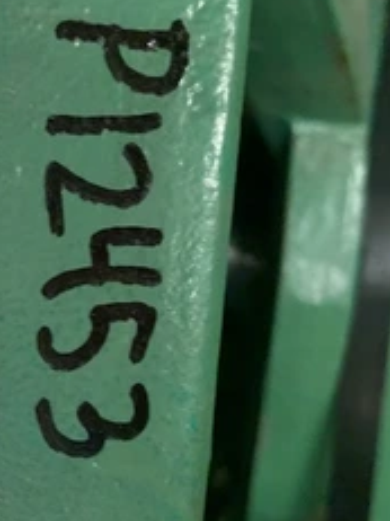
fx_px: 677
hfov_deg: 32.0
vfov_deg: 42.1
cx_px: 151
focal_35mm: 45
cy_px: 271
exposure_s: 1/30
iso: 640
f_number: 1.8
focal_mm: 4.25
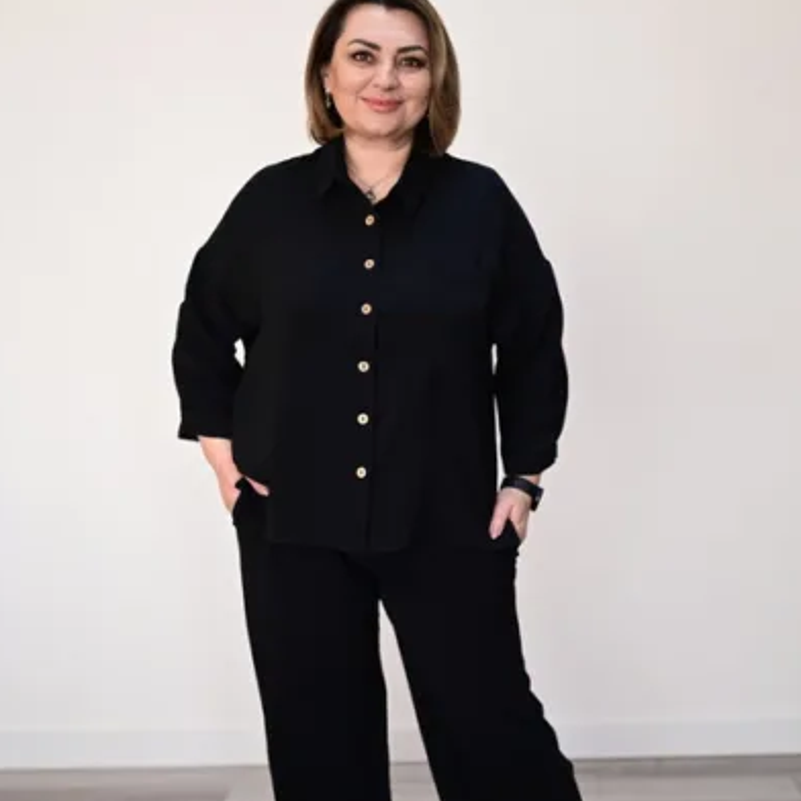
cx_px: 396
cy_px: 497
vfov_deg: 26.4
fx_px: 1702
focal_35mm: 65
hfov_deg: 26.5
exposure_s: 1/160
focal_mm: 50
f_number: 1.8
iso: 320
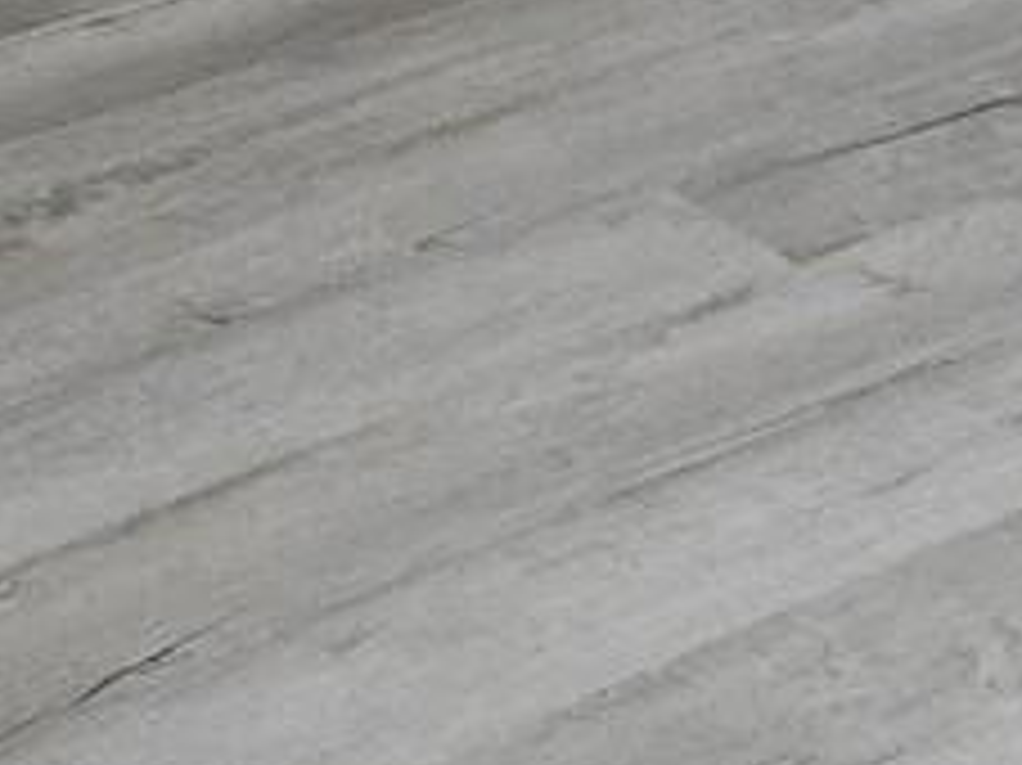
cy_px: -1148
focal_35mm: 162
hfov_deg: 12.0
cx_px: 1148
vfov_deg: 8.3
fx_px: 4780
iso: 250
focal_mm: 5.4
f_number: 1.8
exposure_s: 1/120
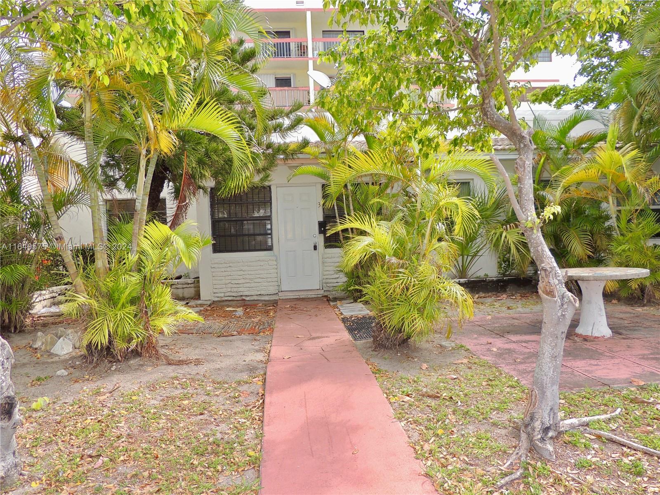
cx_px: 330
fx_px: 458
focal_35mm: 24
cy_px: 248
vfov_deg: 56.8
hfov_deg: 71.6
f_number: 3
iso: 100
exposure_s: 1/400
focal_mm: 4.3
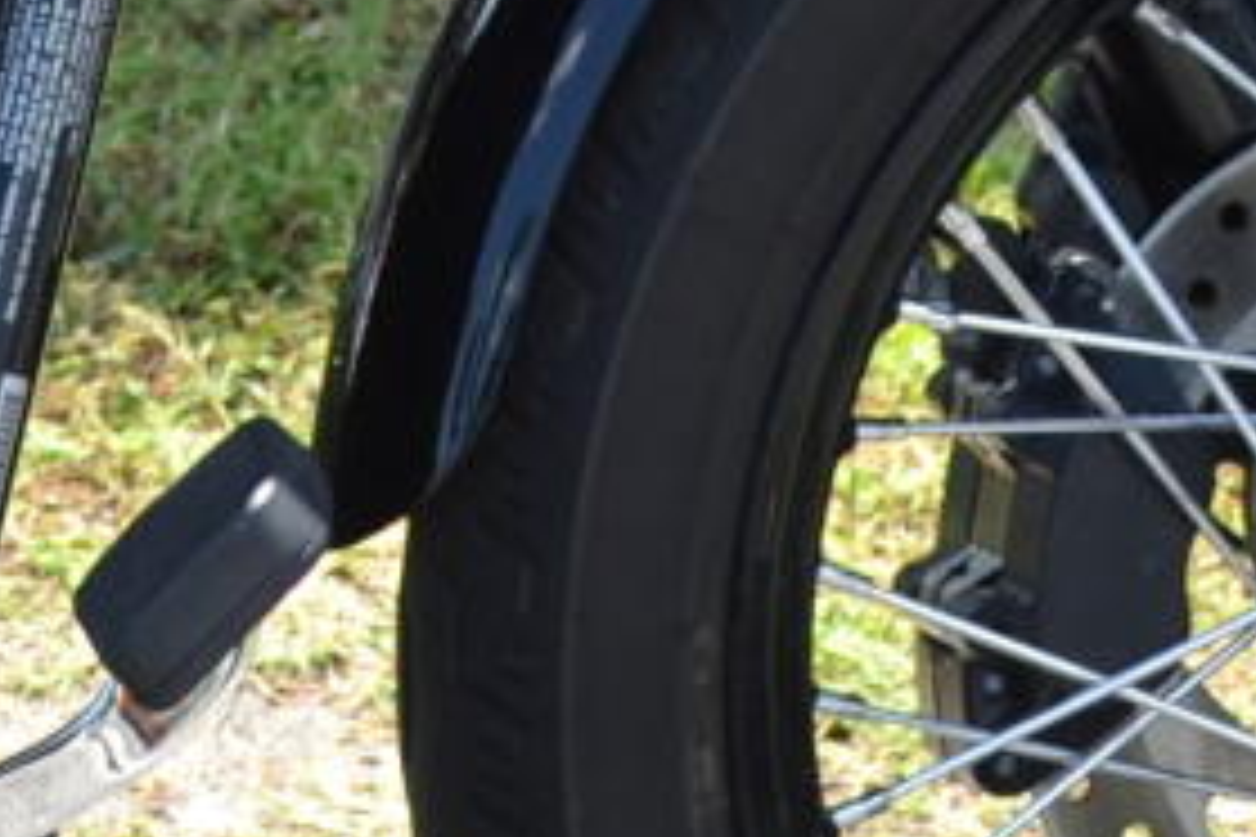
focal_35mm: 215
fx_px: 7501
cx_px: -1360
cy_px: -889
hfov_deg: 9.0
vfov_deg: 6.2
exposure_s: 1/160
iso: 100
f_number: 5.6
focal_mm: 20
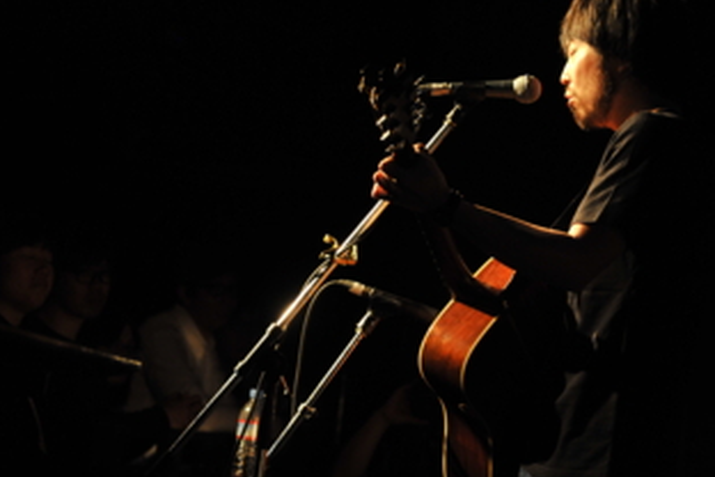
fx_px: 2006
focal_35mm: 101
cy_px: 234
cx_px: 504
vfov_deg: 13.6
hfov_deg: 20.1
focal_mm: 70
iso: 3200
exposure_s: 1/50
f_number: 3.5
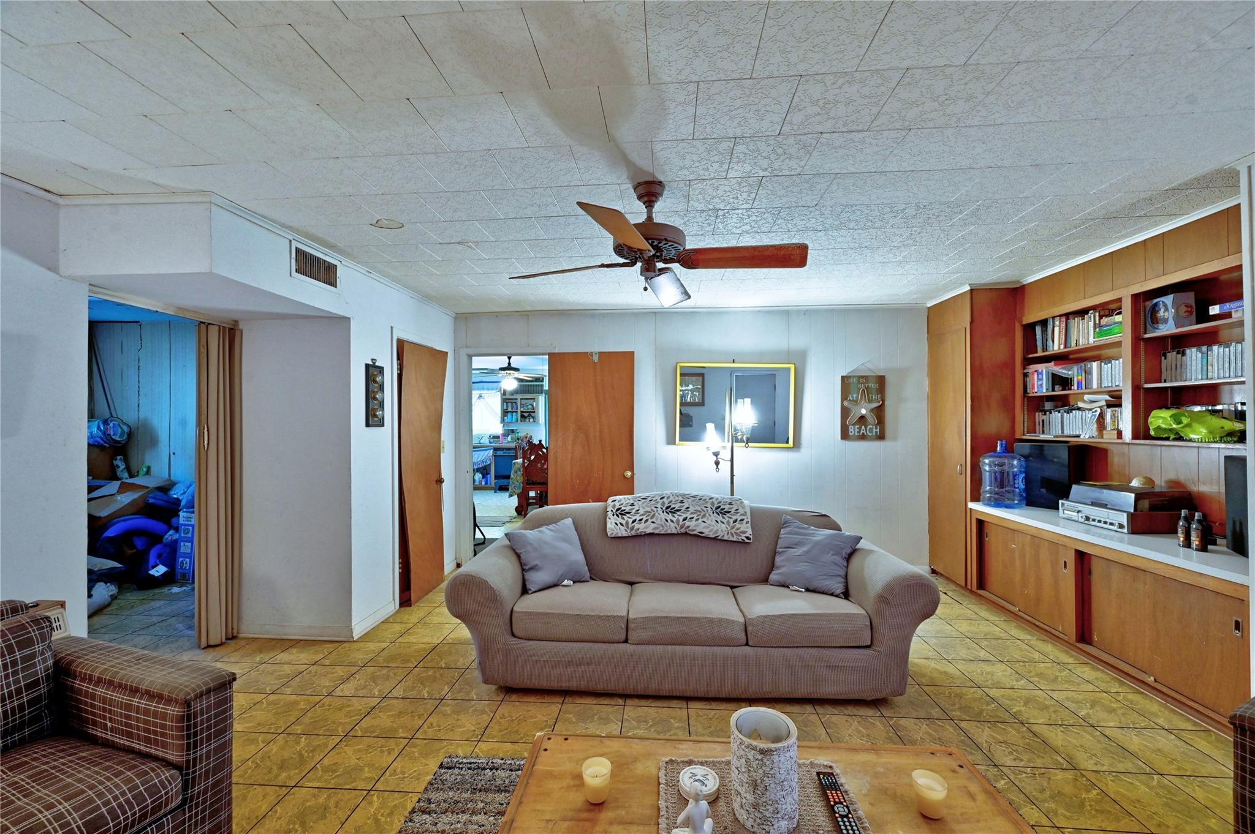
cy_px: 417
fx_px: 488
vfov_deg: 81.1
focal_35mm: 14
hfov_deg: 104.3
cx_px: 628
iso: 800
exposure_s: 1/3.33
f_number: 8
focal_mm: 14
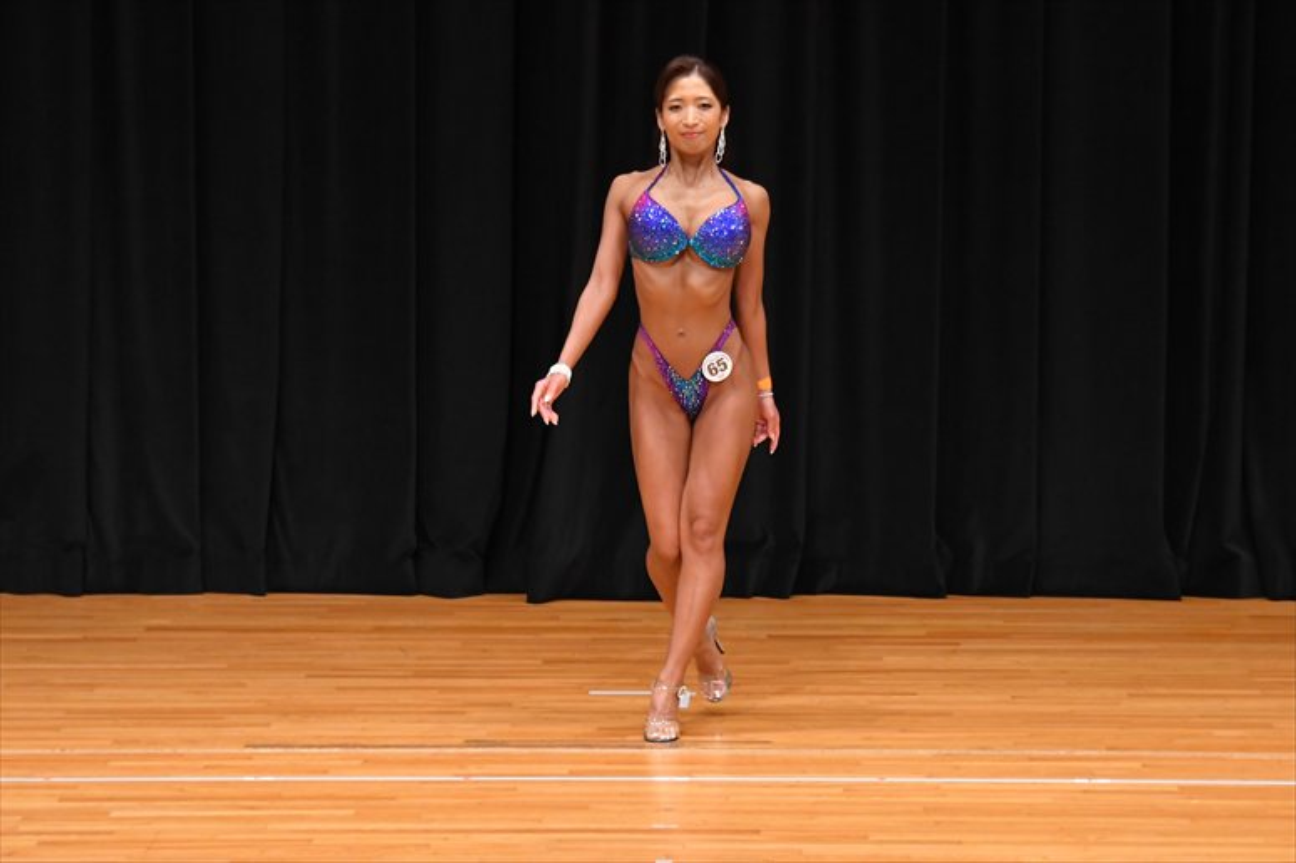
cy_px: 432
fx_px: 9715
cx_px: 648
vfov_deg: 5.1
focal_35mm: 270
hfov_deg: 7.6
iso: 4000
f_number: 5.6
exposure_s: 1/400
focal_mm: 180
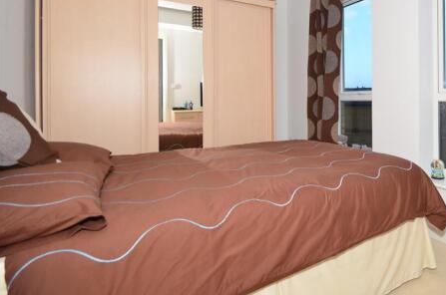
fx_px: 272
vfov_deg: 55.7
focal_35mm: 22
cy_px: 97
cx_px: 325
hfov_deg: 74.0
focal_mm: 10
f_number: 7.1
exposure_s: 1/200
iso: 640
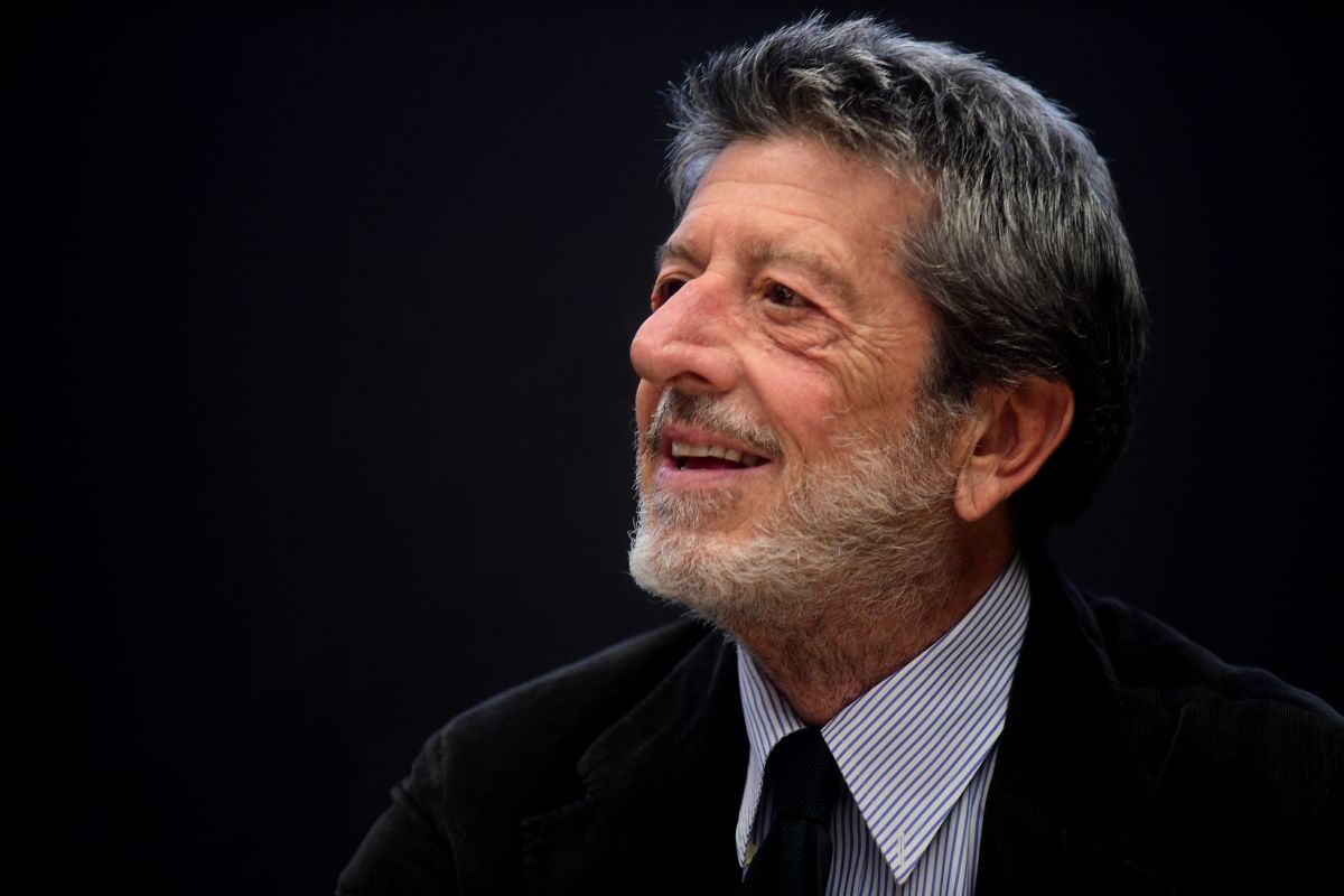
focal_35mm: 85
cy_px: 448
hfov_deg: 23.9
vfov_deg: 16.1
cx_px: 672
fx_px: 3173
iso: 4000
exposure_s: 1/160
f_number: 1.4
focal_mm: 85
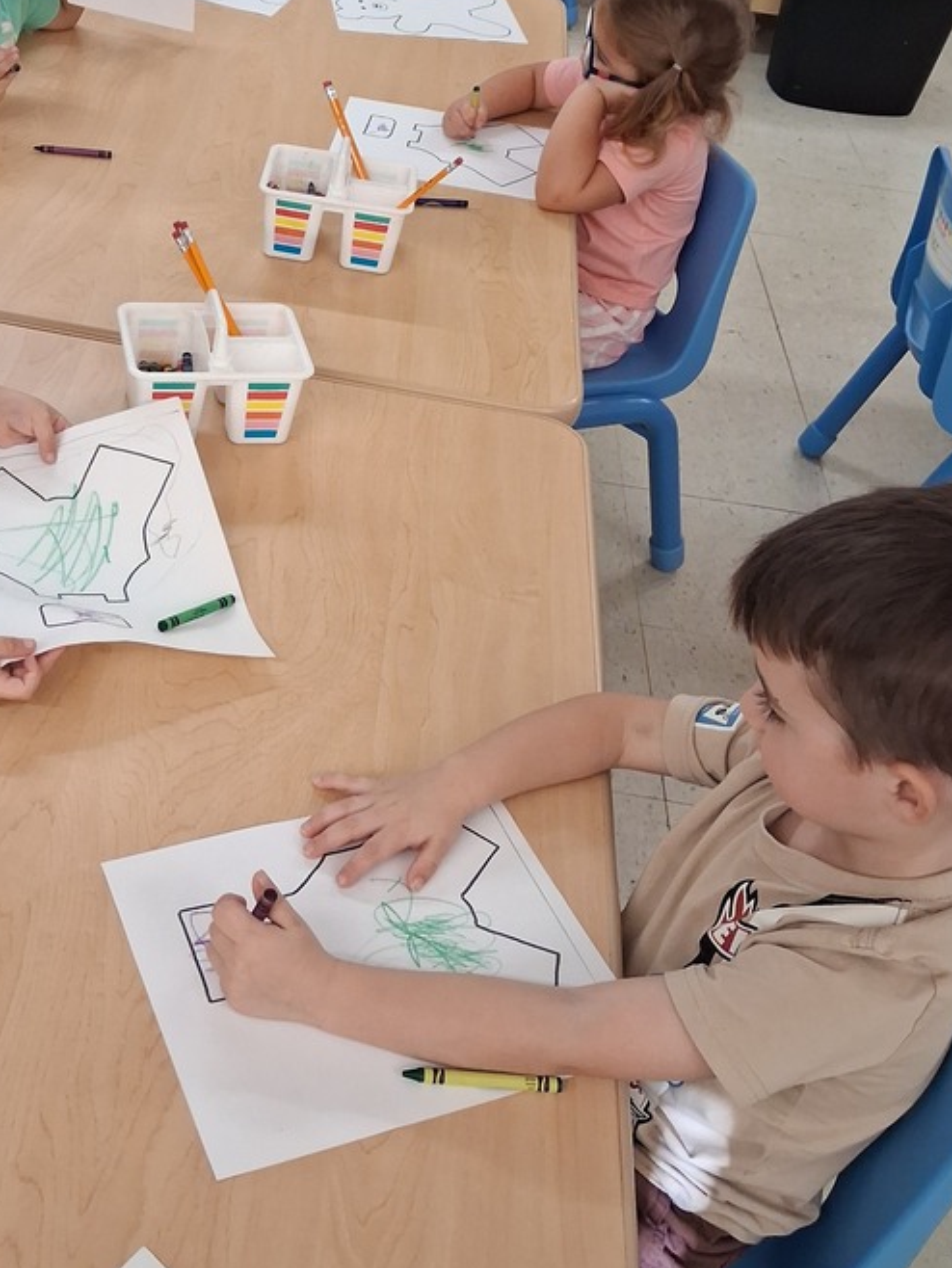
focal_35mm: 42
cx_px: 251
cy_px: 445
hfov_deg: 33.7
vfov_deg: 44.3
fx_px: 1539
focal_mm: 4
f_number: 1.8
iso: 400
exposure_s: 1/120
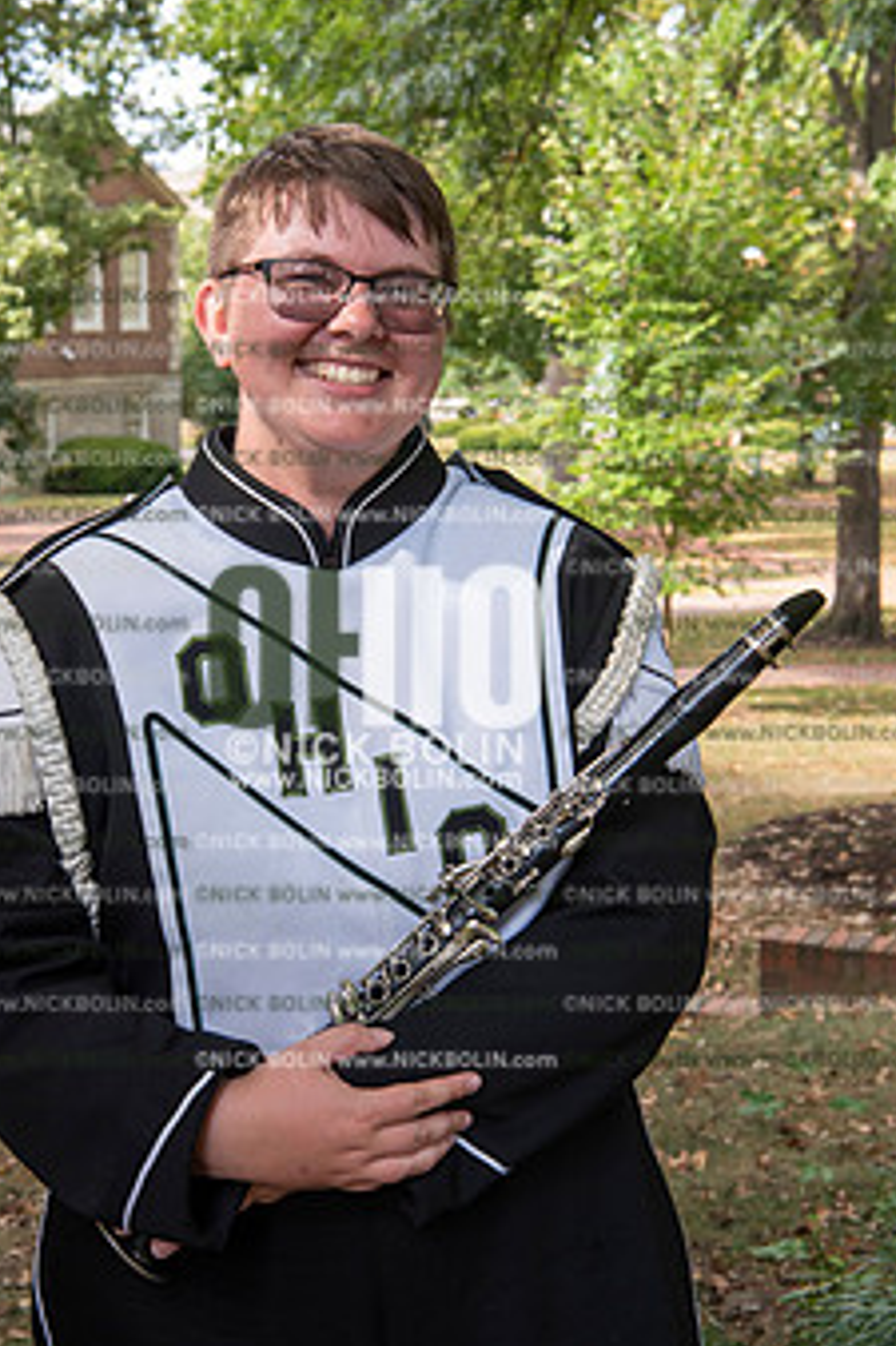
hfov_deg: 21.2
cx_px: 374
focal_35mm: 64
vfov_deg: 31.4
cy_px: 677
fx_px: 2392
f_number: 8
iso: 500
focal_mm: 48
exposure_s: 1/100
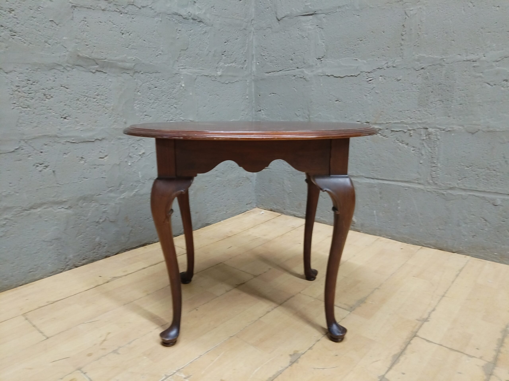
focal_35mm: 26
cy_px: 190
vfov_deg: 53.1
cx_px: 254
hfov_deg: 67.3
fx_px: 382
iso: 655
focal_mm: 4.25
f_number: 1.8
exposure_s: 1/14.3
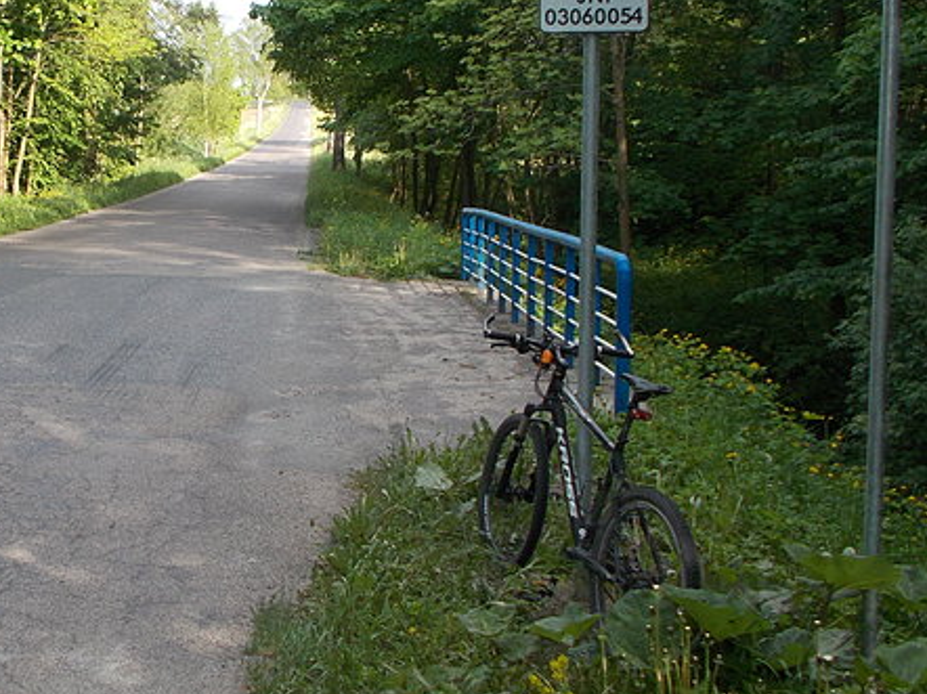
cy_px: 232
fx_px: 1419
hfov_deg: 35.0
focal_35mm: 53
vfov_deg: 27.3
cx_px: 176
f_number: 3.2
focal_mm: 4.6
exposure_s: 1/250
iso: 80
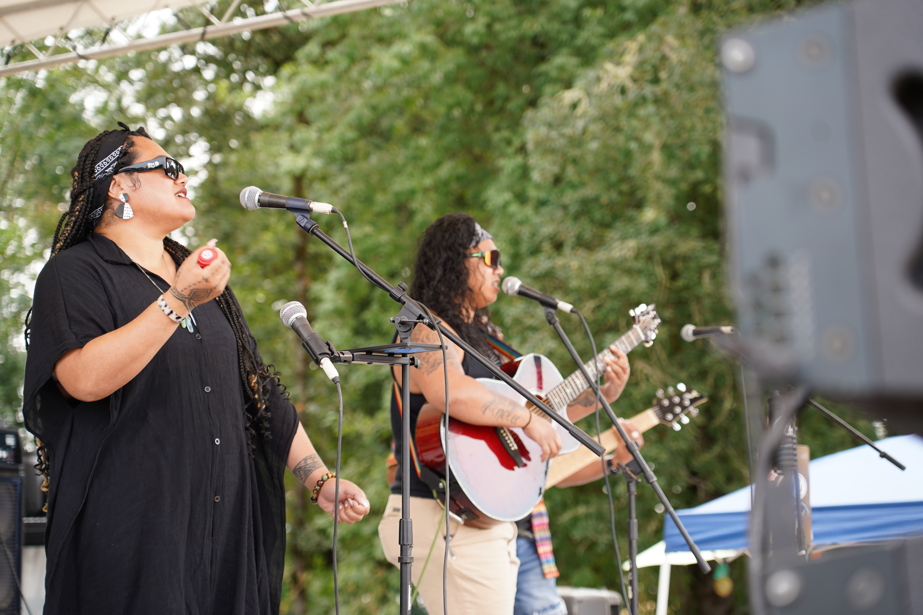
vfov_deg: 16.5
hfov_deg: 24.5
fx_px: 2128
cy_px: 308
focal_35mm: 83
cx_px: 462
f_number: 4
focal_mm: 83
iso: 160
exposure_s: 1/160
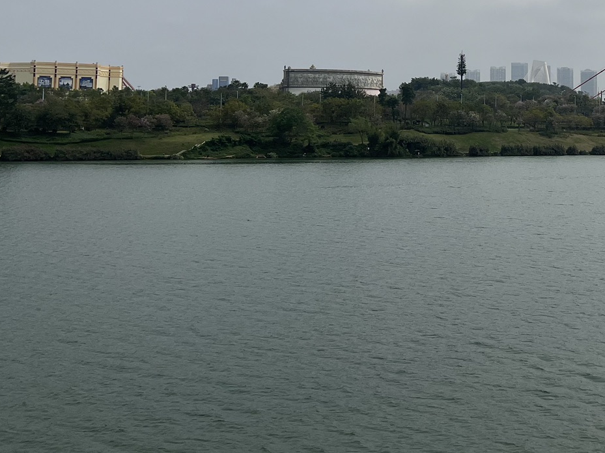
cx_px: 475
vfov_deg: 25.1
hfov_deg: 33.5
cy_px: 27
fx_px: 978
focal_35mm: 56
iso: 50
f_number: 1.5
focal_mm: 5.7
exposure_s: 1/16393
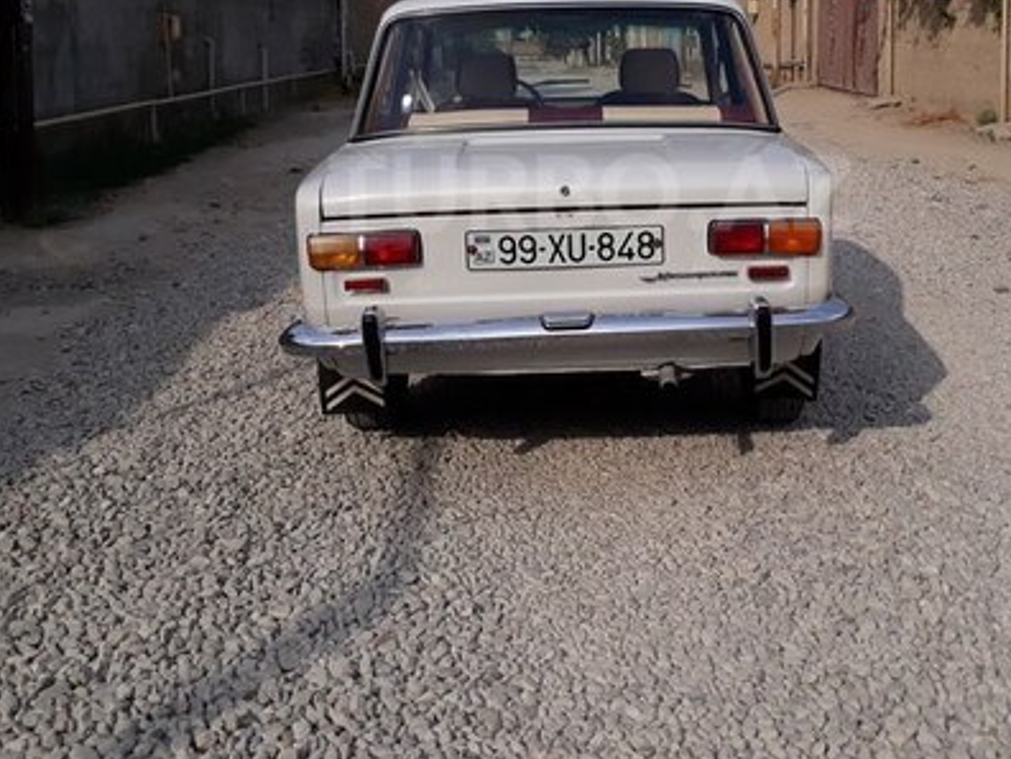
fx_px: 1314
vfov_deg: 31.6
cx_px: 590
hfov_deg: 41.9
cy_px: 193
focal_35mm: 45
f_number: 1.9
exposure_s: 1/2481
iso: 40
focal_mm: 3.6
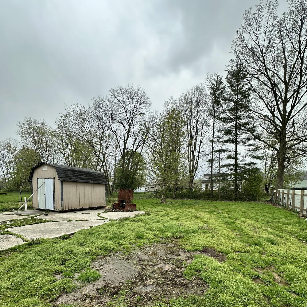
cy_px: 203
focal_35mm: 17
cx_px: 155
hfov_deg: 84.0
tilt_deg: -5.2
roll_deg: -0.6
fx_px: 171
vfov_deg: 81.3
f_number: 2.2
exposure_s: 1/593
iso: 40
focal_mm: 2.22
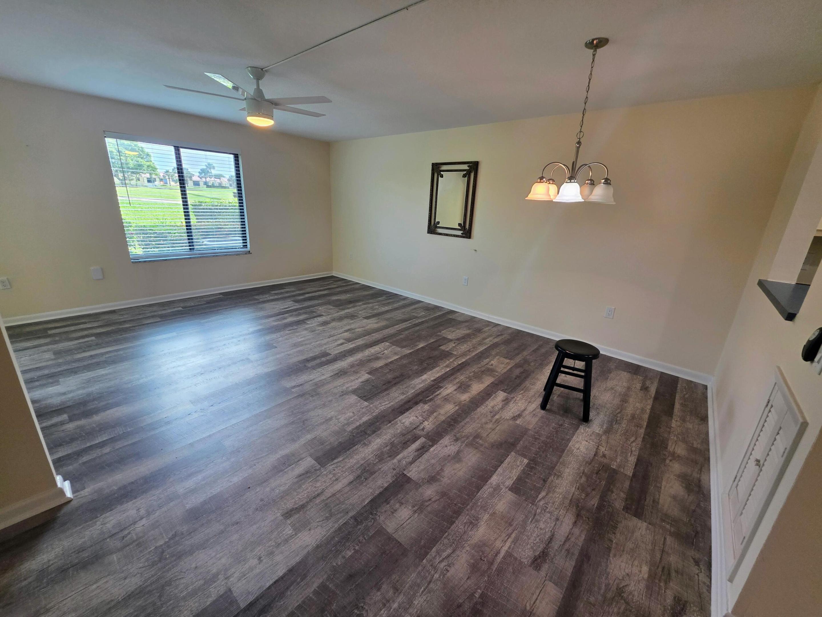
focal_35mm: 13
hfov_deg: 106.2
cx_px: 411
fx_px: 309
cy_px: 308
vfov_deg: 89.9
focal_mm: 2.2
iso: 100
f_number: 1.9
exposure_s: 1/120
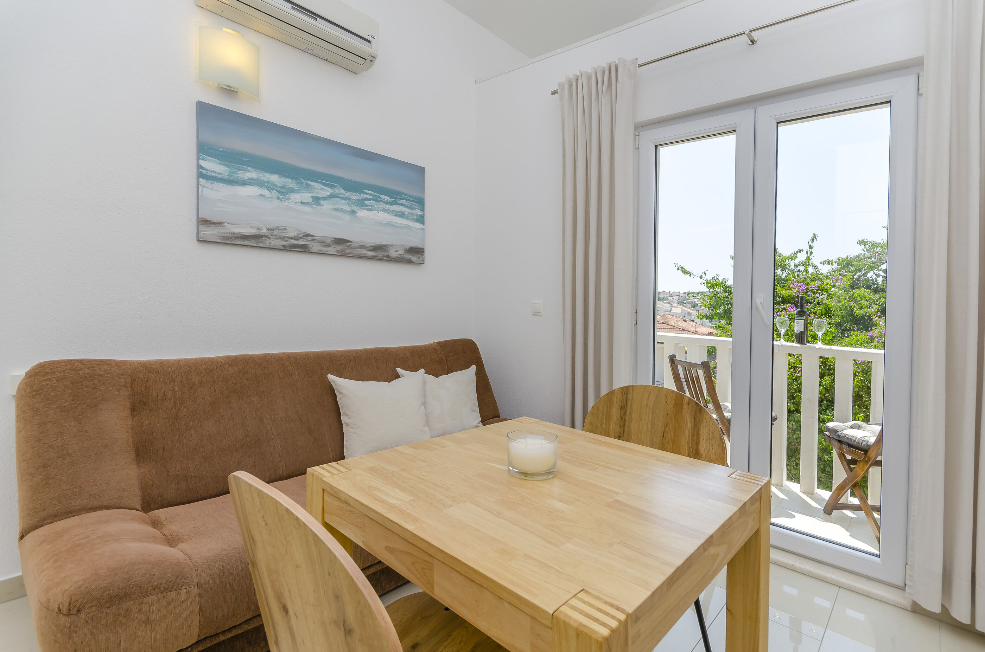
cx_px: 492
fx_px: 471
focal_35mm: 17
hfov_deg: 92.6
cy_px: 326
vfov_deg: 69.4
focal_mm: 11.5
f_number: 9
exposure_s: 1/200
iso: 160
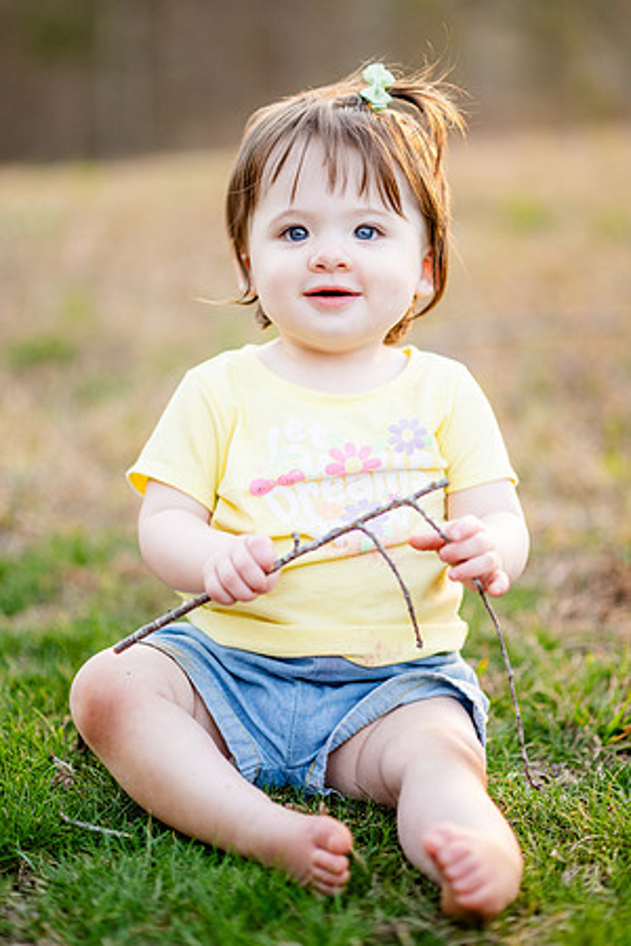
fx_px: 2235
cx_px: 316
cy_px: 473
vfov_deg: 23.9
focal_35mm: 85
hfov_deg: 16.1
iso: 500
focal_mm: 85
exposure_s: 1/400
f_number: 2
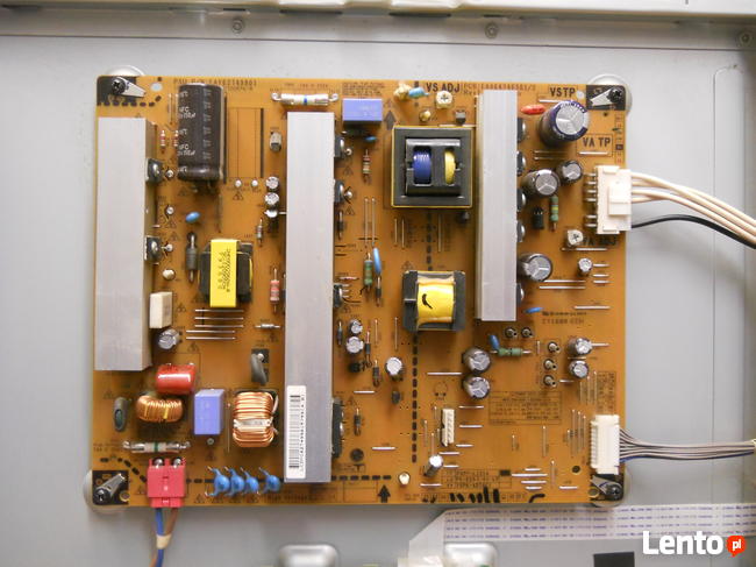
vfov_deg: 35.1
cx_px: 378
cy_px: 284
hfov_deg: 45.8
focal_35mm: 41
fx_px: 895
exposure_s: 1/30
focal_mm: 6.72
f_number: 3.1
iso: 320
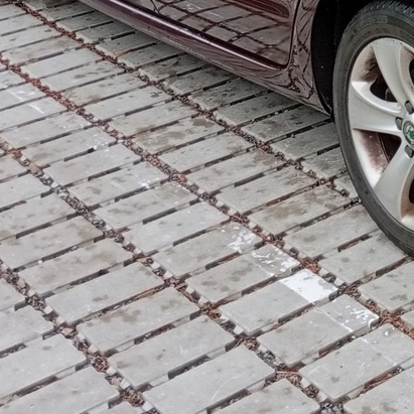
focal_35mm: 93
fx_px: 1258
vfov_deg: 17.8
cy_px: -77
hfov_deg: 16.6
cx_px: 668
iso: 59
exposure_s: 1/100
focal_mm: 3.98
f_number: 1.8
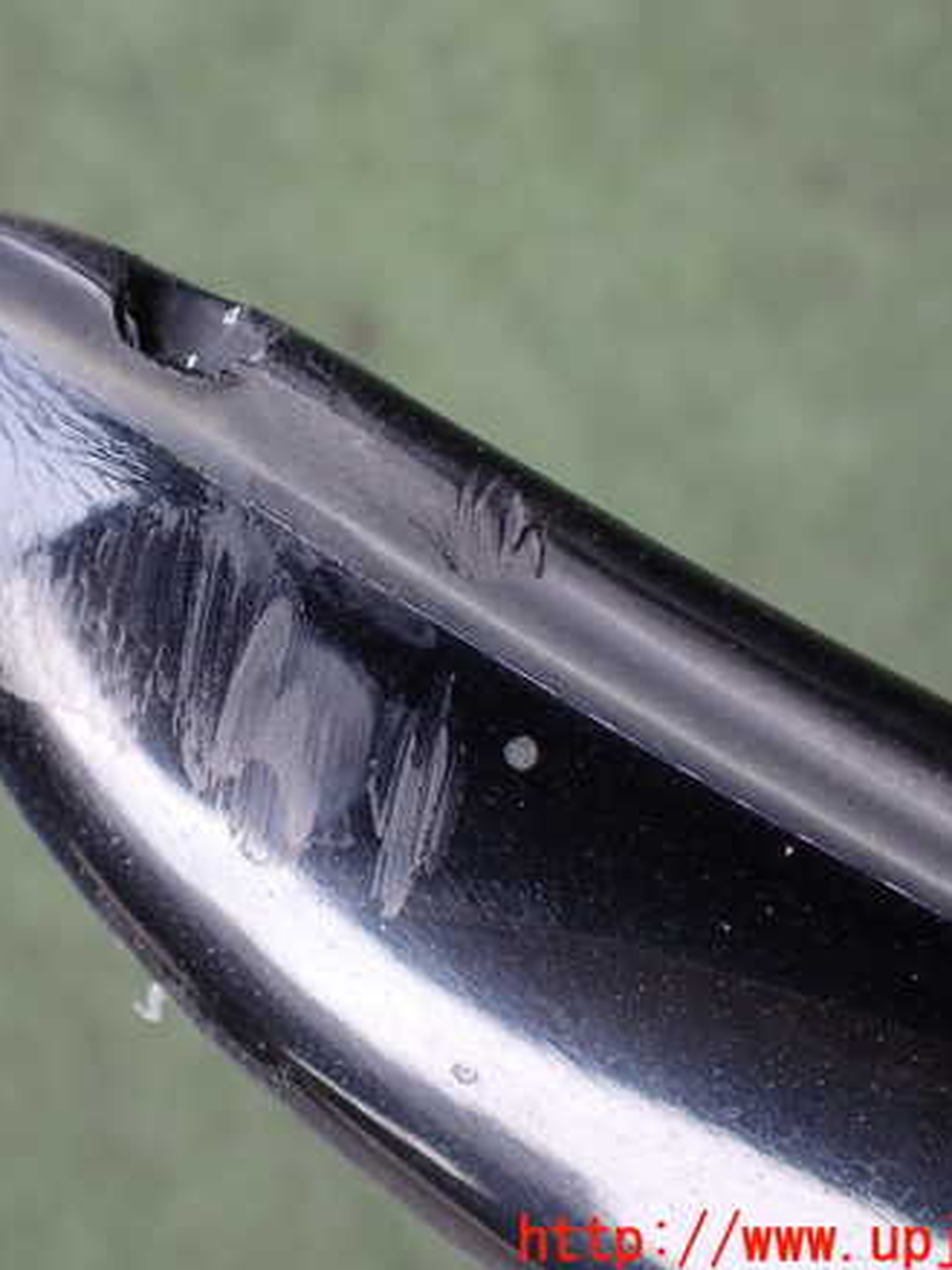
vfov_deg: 45.8
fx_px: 1504
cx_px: 304
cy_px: 628
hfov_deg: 34.7
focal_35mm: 41
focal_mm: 5.4
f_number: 2.3
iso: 100
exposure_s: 1/125
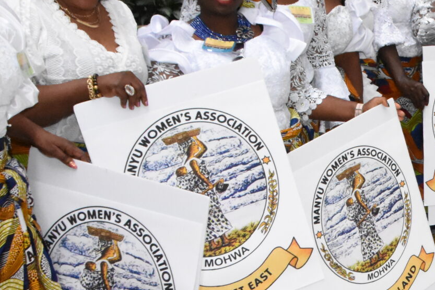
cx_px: 602
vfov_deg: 16.4
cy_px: 209
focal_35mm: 83
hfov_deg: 21.5
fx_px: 1003
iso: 6400
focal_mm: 18
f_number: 8
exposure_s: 1/200
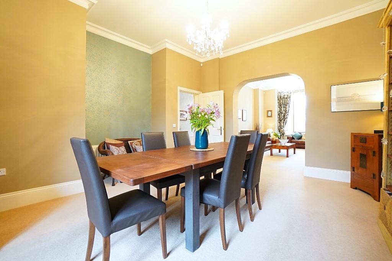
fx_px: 163
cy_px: 130
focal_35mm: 15
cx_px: 196
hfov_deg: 100.4
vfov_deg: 77.3
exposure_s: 1/30
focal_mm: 10
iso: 2500
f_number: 4.5
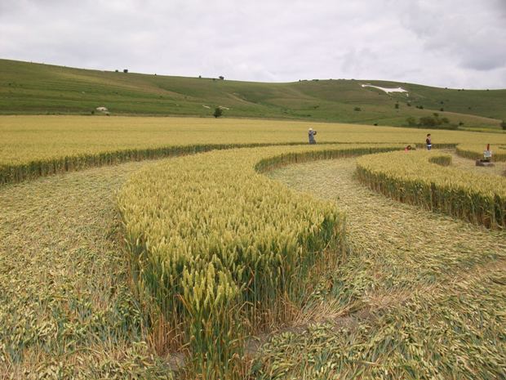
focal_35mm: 32
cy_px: 190
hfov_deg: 56.8
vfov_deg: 44.2
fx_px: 468
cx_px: 253
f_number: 5.5
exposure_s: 1/320
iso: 64
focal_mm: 5.7
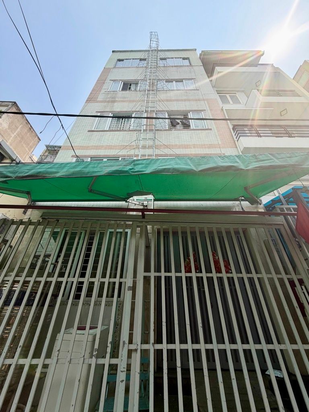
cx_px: 154
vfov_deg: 102.1
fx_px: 167
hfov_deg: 85.7
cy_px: 206
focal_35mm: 14
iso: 32
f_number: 2.2
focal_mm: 2.22
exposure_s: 1/770
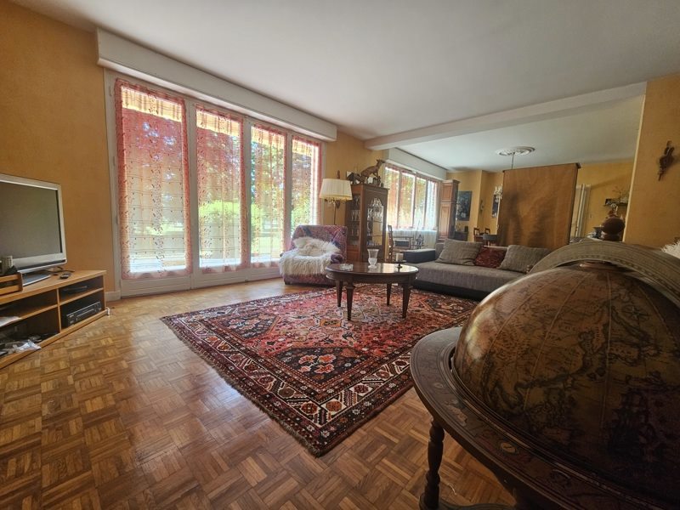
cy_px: 255
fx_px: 255
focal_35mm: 13
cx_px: 340
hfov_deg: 106.2
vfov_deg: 89.9
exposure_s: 1/207
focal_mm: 2.2
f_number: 2.2
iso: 125
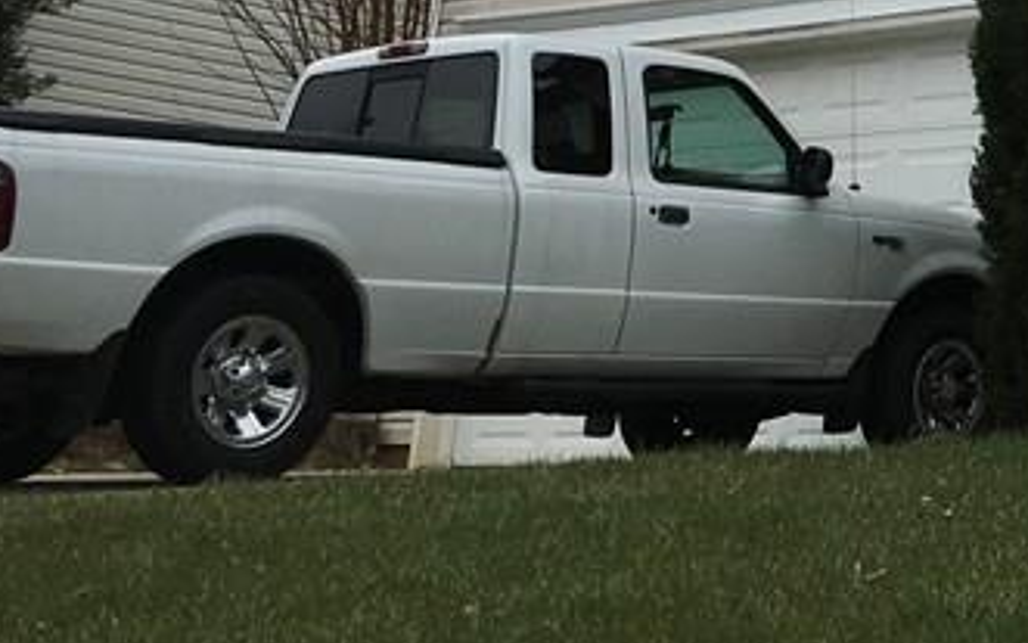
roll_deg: -1.0
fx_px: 2662
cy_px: -326
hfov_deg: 19.5
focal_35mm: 95
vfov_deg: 13.0
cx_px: 1469
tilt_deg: +18.7
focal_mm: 4.15
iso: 25
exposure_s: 1/693
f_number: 2.2
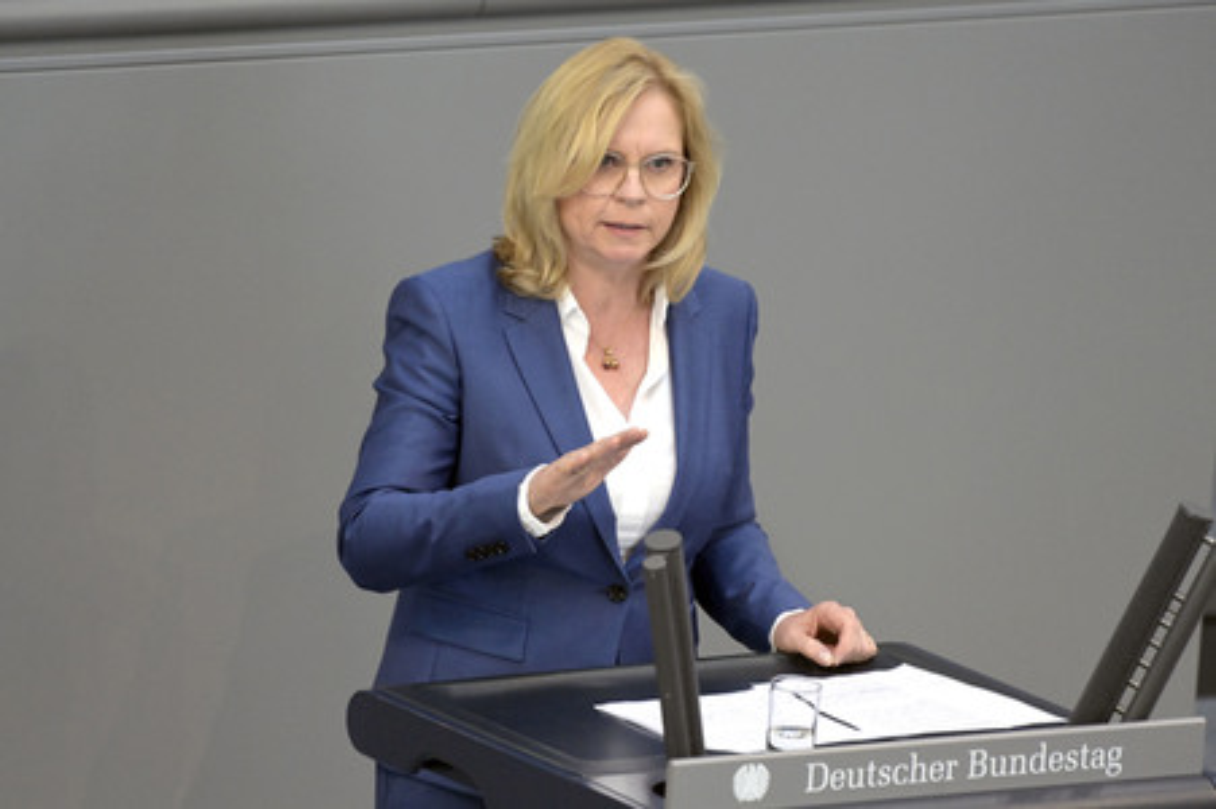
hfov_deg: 4.9
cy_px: 404
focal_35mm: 420
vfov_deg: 3.3
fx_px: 14176
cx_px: 608
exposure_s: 1/500
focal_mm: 420
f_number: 5.6
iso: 8000
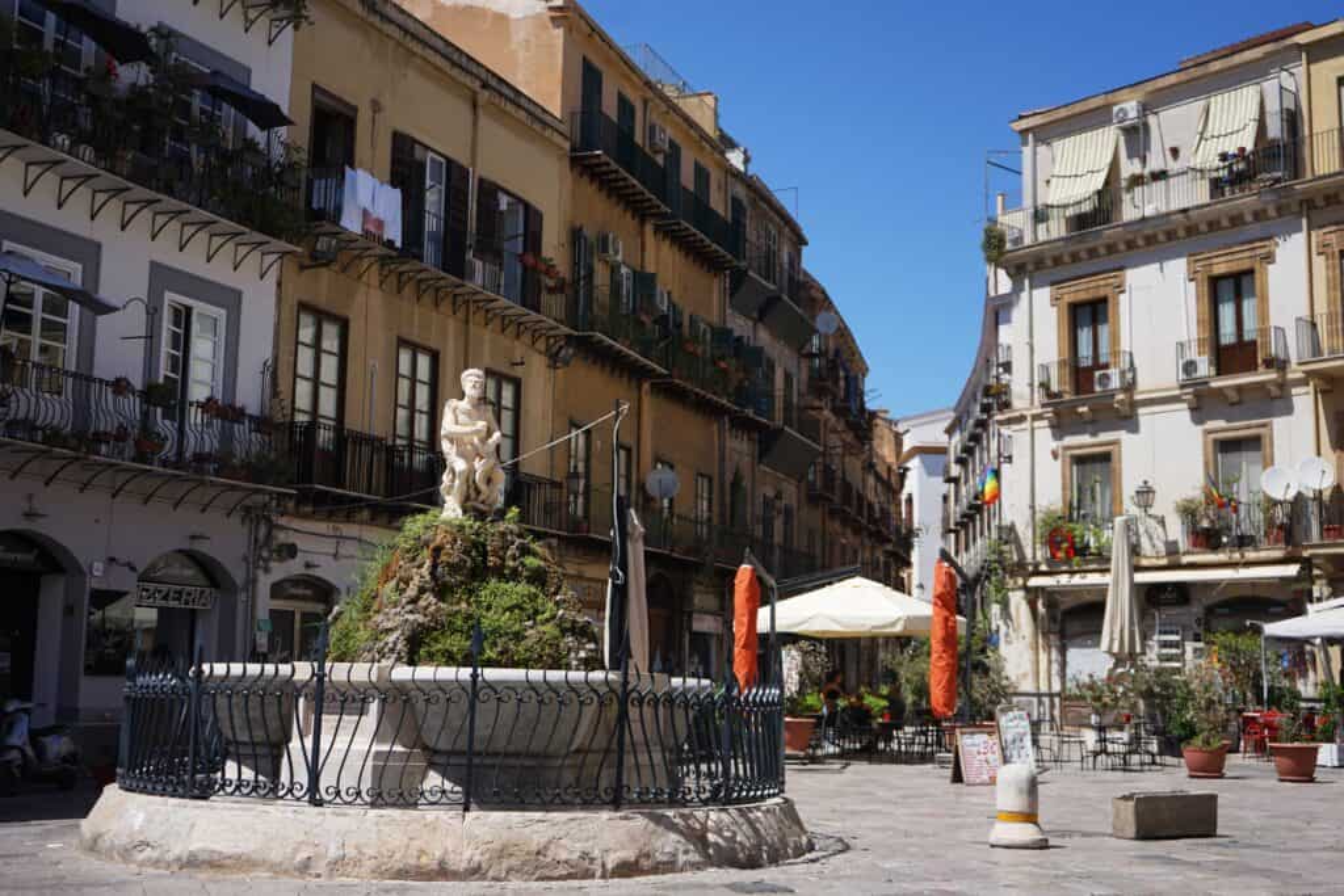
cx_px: 672
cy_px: 448
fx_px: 1568
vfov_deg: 31.9
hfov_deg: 46.4
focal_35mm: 42
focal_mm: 42
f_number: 4.5
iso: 50
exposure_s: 1/800
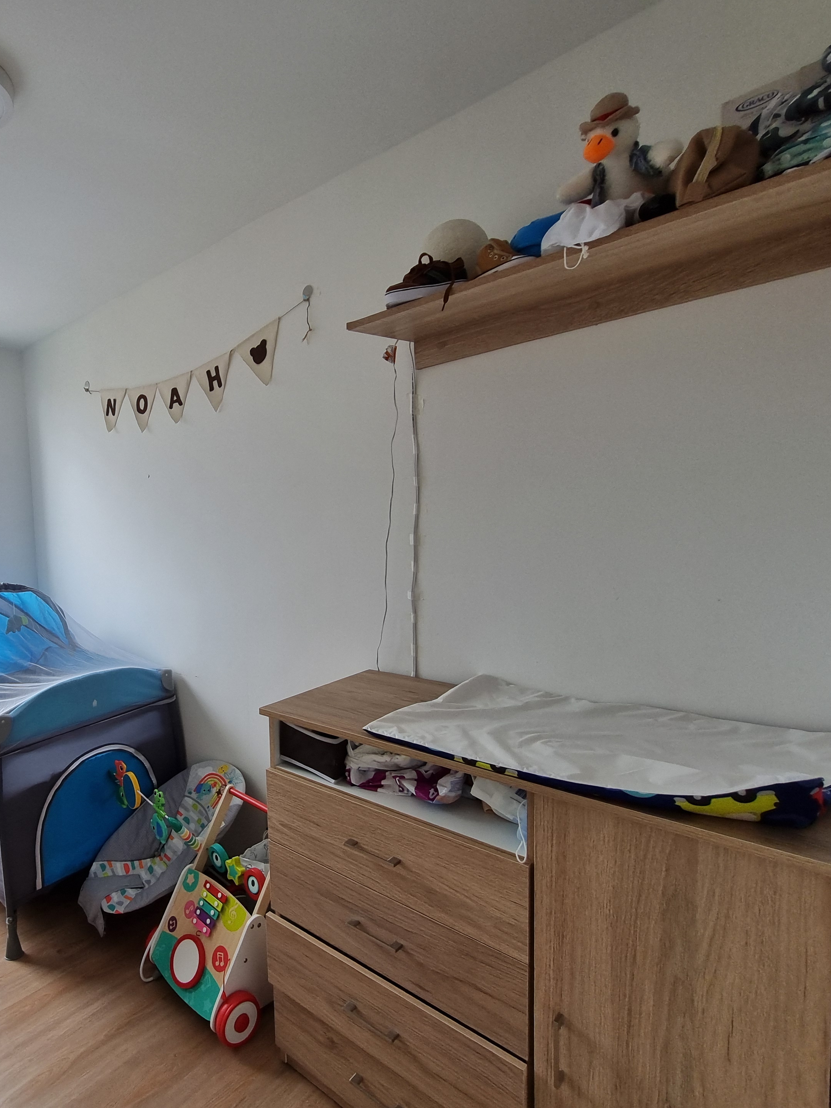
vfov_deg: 87.7
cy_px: 573
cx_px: 191
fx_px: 576
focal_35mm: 18
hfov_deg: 66.3
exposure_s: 1/60
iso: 64
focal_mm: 1.74
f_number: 2.2
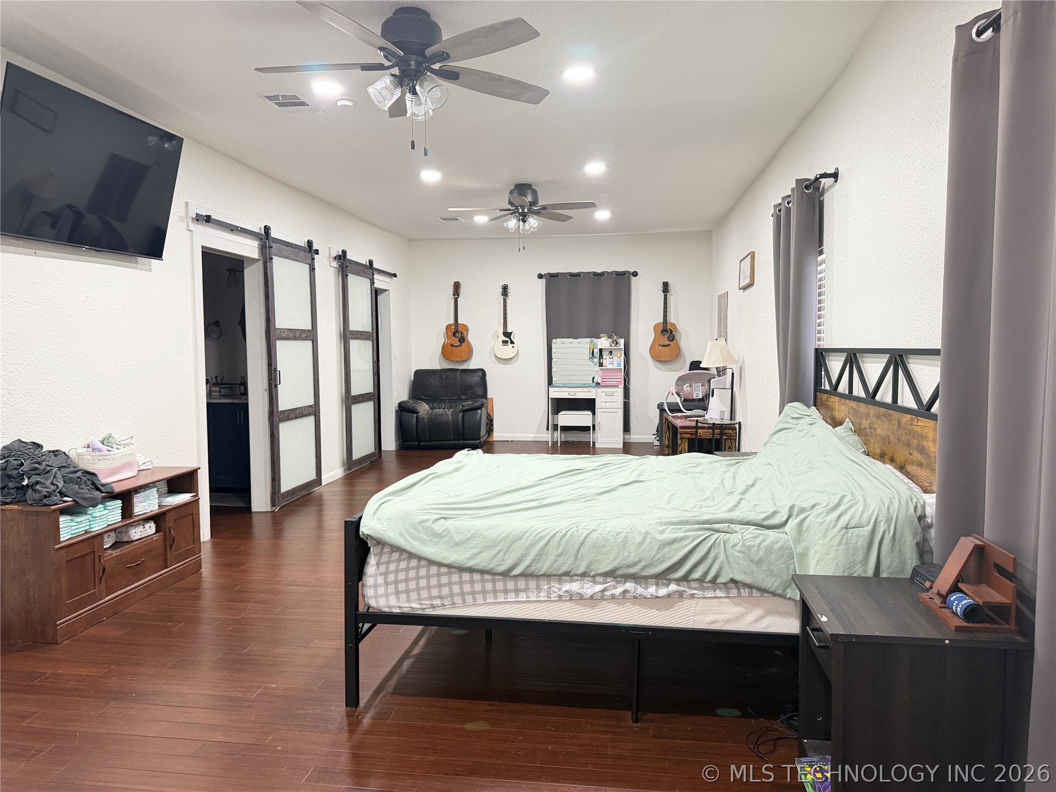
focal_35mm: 24
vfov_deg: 56.8
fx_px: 732
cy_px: 396
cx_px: 528
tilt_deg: -4.4
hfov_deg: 71.6
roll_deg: +0.9
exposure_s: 1/60
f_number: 1.78
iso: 400
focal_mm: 6.76
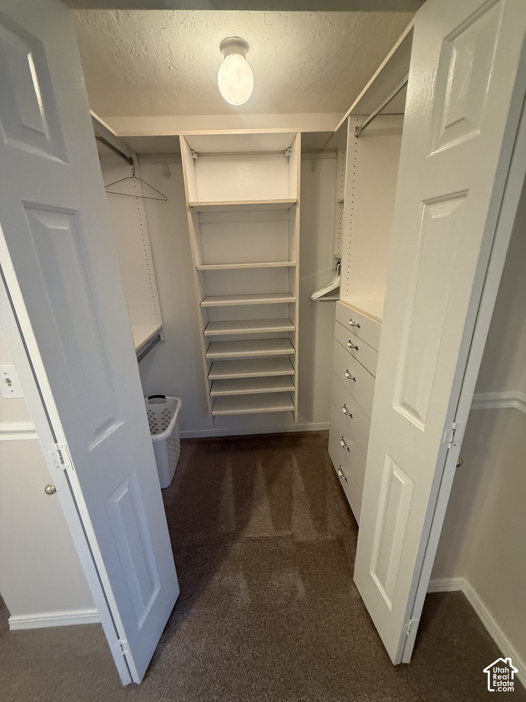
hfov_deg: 85.7
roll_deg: +2.1
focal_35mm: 14
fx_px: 284
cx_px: 263
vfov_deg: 102.1
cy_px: 351
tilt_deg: -17.3
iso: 500
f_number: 2.2
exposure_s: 1/60
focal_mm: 2.22
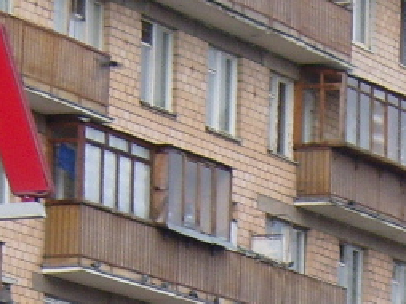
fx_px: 3914
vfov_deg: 4.3
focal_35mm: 334
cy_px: 760
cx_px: 494
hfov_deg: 5.9
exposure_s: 1/90
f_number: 8.8
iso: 80
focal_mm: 11
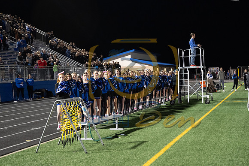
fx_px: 484
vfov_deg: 19.5
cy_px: 83
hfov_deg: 28.8
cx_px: 124
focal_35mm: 70
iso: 4000
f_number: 2.8
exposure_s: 1/250
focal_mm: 70
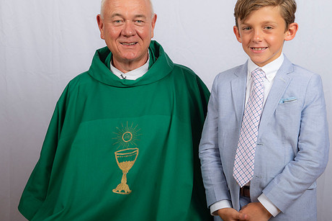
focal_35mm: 73
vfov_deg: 18.7
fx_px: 673
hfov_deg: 27.7
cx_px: 164
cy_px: 99
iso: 320
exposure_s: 1/200
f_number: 8
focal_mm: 58
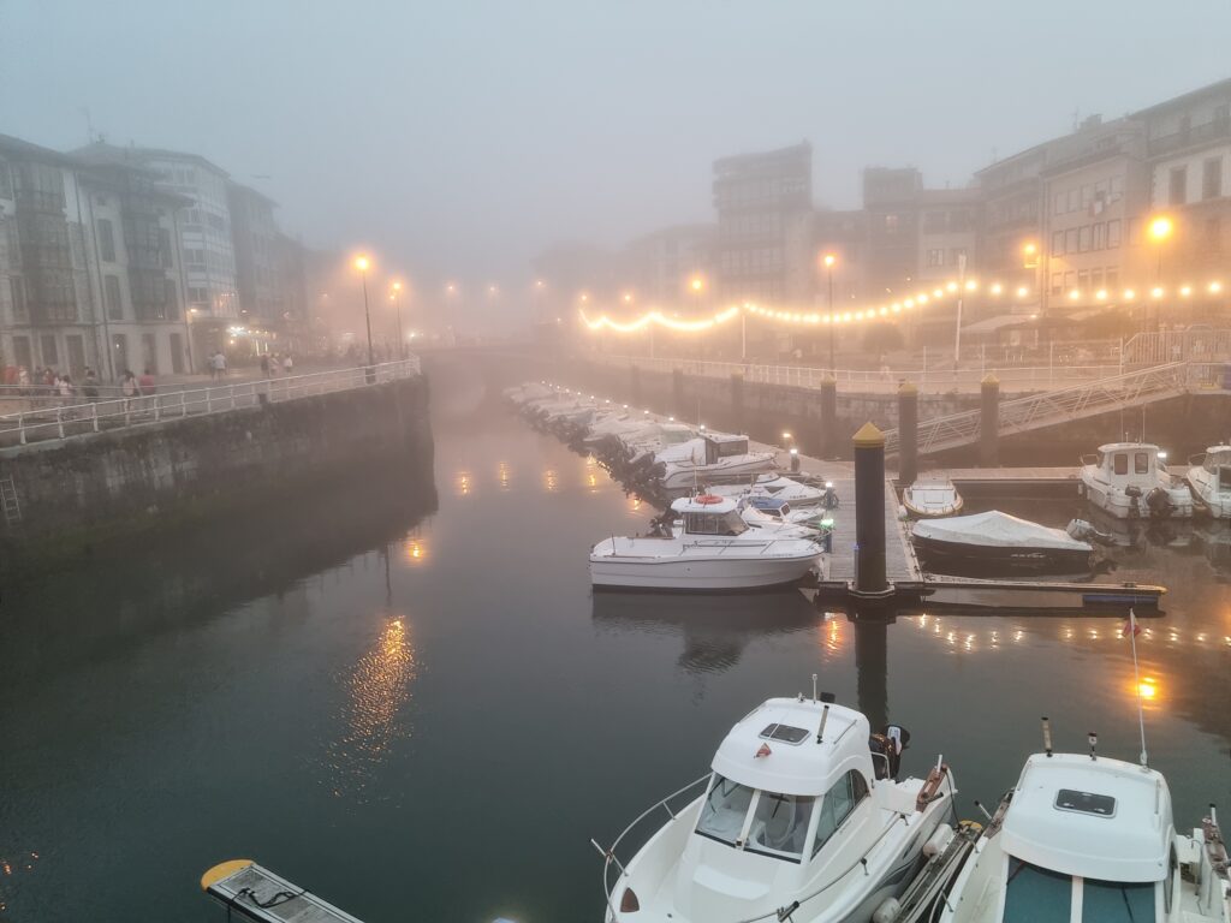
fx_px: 960
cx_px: 616
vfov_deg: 51.4
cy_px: 462
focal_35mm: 27
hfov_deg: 65.3
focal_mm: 5.9
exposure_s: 1/50
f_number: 2
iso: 500
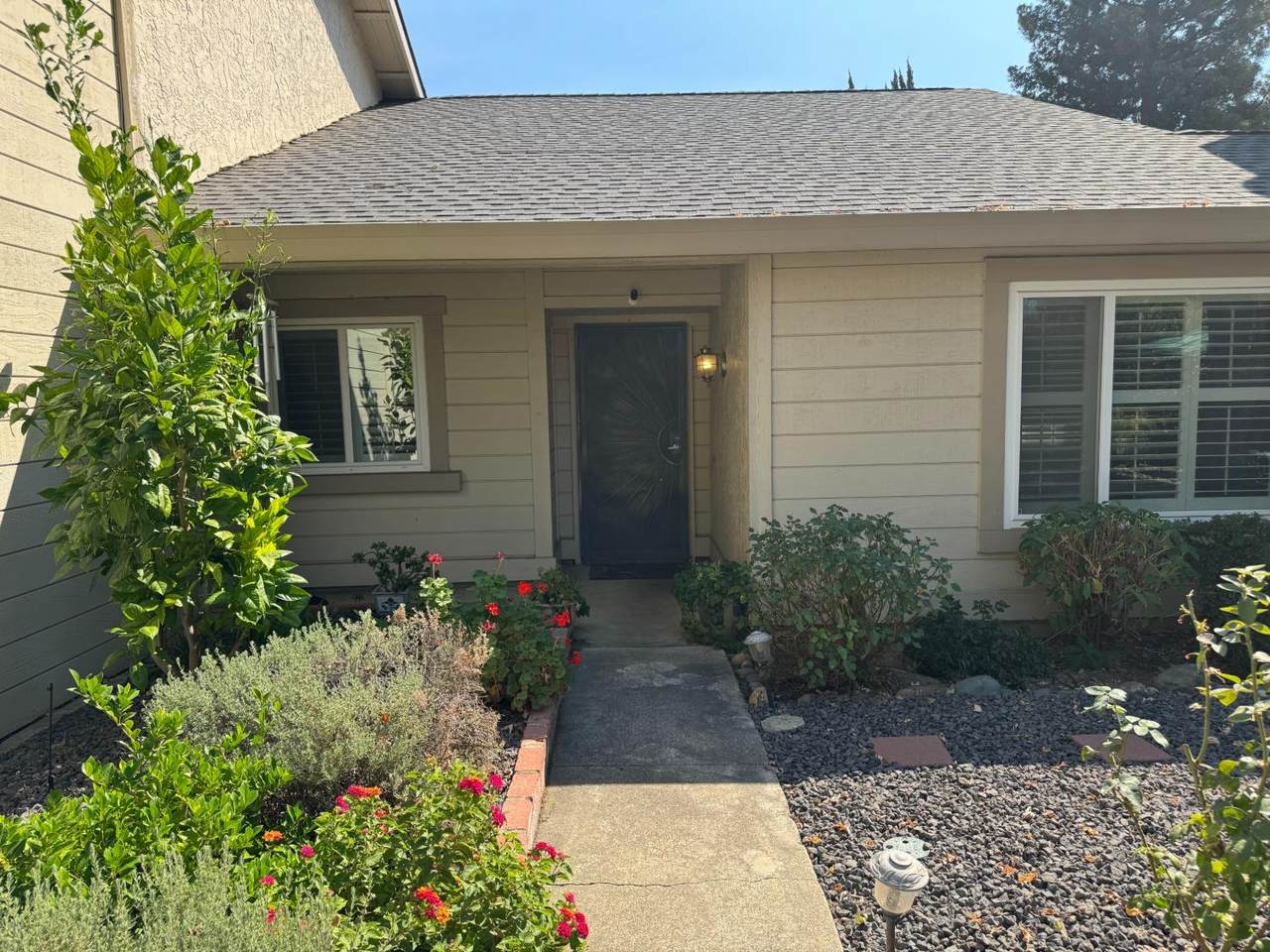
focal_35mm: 24
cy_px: 476
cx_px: 635
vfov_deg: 56.8
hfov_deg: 71.6
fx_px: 881
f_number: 1.78
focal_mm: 6.76
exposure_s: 1/1637
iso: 80
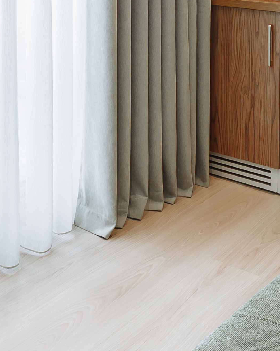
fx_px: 622
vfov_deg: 28.7
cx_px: 111
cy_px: -30
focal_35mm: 60
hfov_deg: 25.3
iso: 160
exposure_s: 1/8
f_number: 9
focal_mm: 14
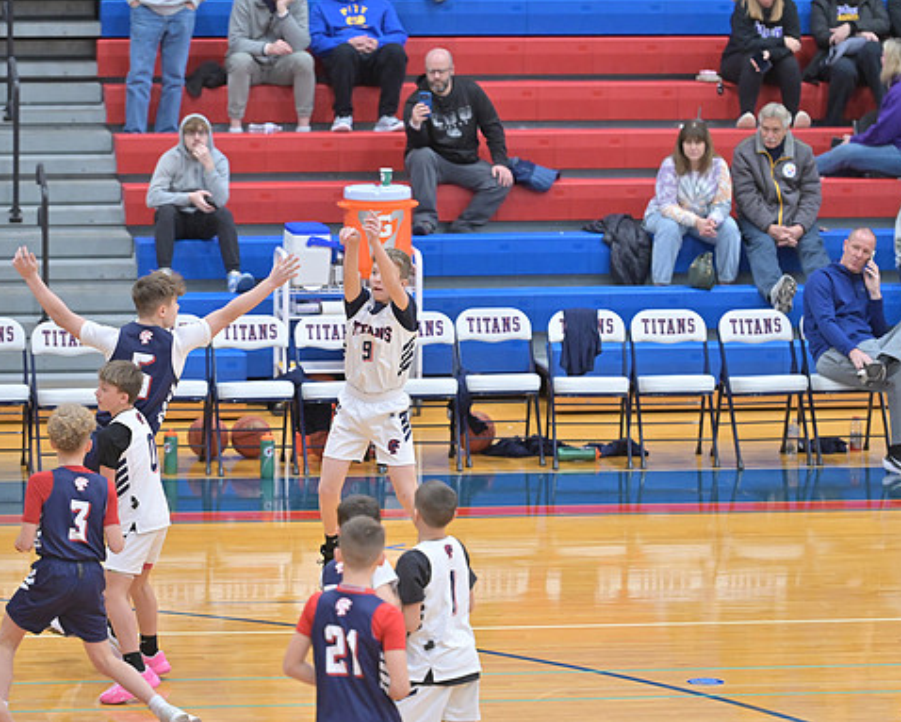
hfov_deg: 9.7
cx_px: 401
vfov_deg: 7.8
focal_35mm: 199
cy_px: 360
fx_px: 5310
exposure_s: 1/400
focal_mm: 175
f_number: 4.5
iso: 4000
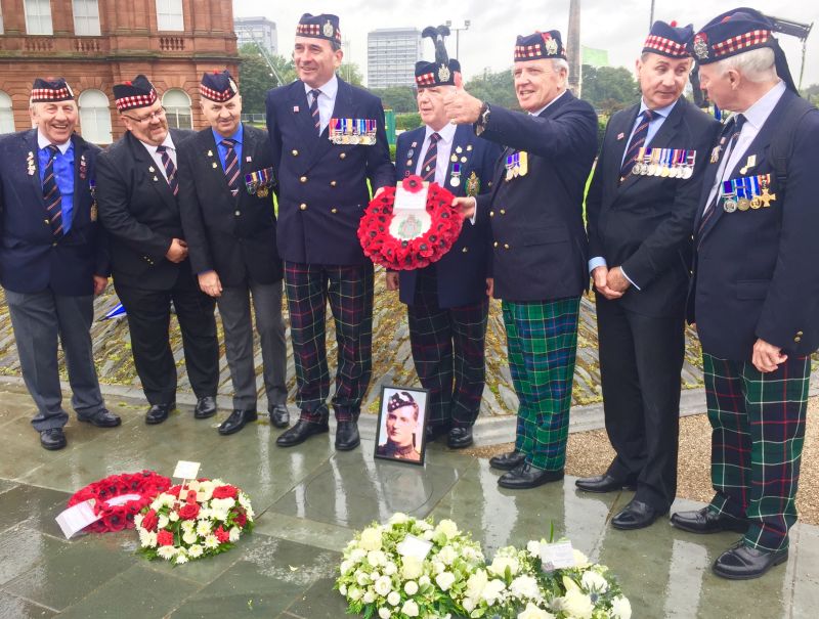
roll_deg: +0.1
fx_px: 688
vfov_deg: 48.5
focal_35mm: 29
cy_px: 310
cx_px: 410
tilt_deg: -13.1
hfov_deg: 61.5
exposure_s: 1/168
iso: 32
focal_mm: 4.15
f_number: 2.2
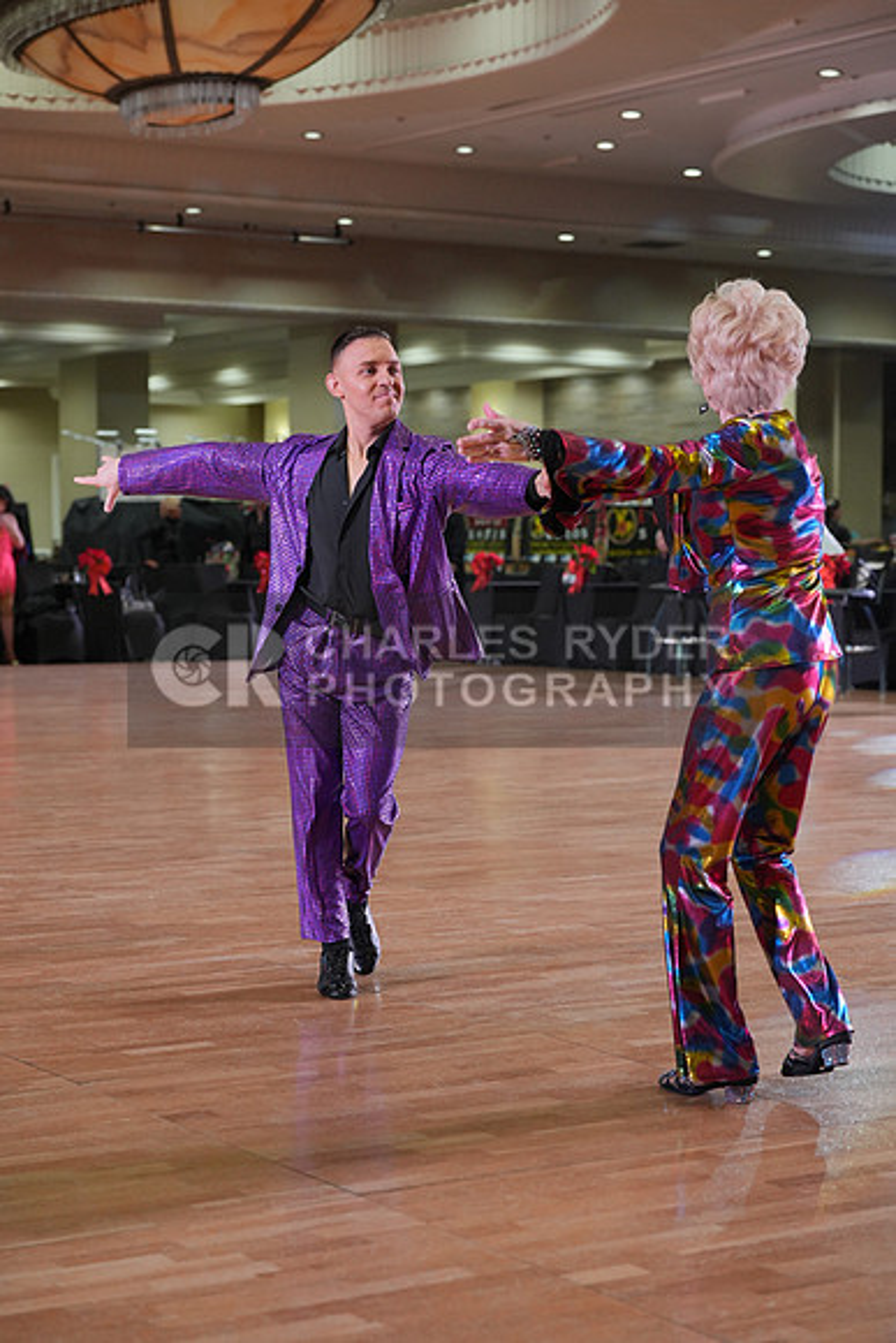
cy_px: 672
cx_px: 448
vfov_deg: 28.8
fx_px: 2612
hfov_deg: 19.5
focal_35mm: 70
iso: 1600
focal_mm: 70
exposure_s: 1/400
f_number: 4
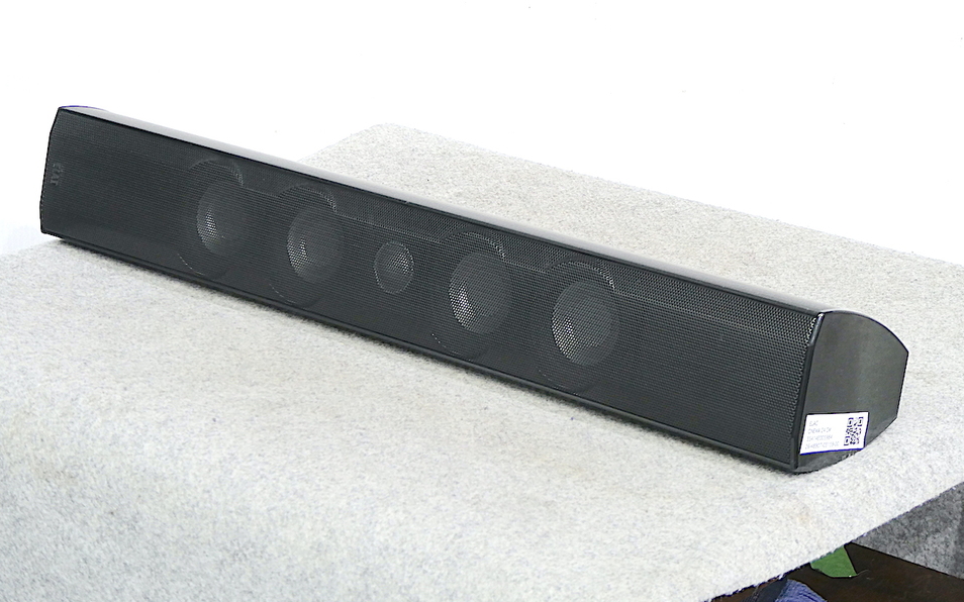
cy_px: 275
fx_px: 2522
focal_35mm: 96
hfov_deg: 21.6
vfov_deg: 13.6
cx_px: 484
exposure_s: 1/6
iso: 200
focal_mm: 16.1
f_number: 4.9
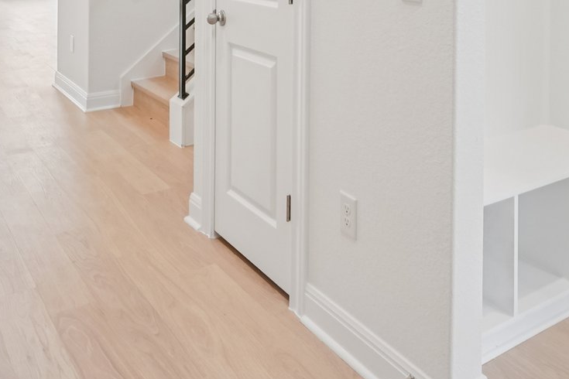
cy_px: -66
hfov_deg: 49.5
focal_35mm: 39
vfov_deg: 29.7
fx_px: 616
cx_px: 317
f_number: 8
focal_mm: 14
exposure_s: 1/50
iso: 800
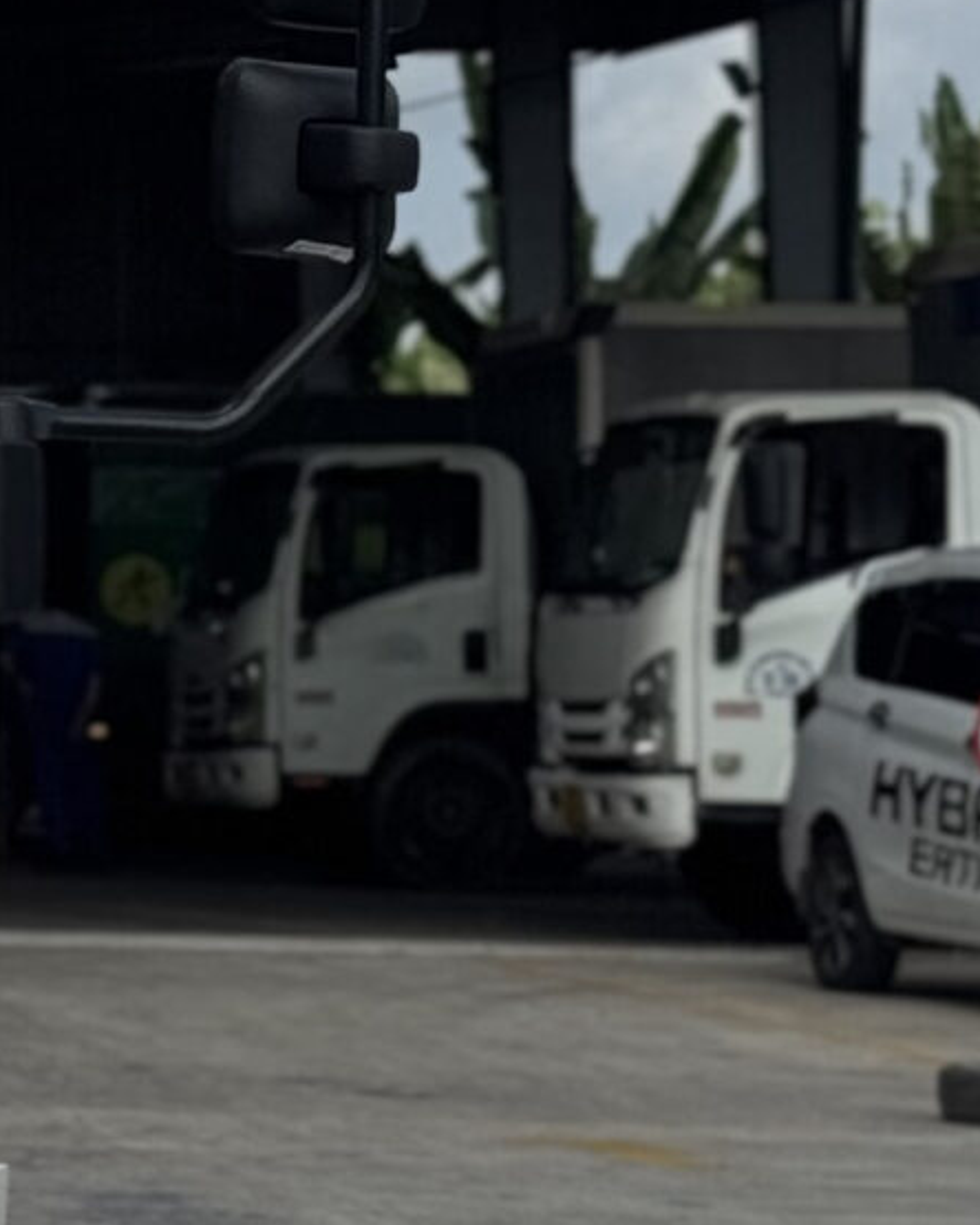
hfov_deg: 6.9
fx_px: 7831
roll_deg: -1.9
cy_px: 236
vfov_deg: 8.9
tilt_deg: +2.0
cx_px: -1154
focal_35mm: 216
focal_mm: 6.76
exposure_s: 1/7937
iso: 64
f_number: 1.78
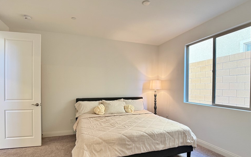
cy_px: 89
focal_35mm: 27
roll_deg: -0.3
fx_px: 185
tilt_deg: -0.7
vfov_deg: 45.9
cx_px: 127
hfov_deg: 68.4
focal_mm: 6.76
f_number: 1.78
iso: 250
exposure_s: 1/60
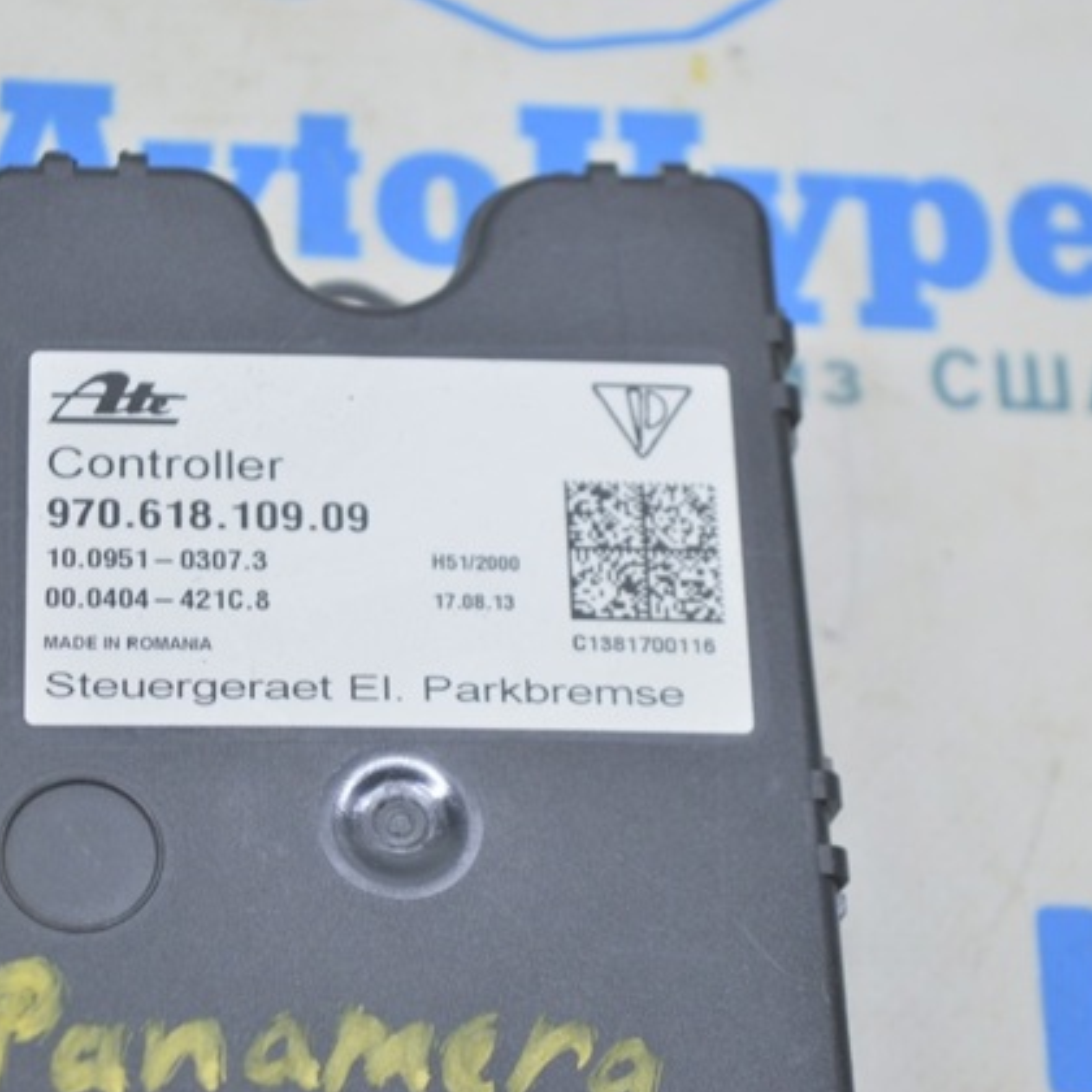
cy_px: 547
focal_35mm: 107
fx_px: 3806
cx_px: 374
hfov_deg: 16.3
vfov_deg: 16.3
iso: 400
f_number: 5.6
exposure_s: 1/20
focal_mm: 55
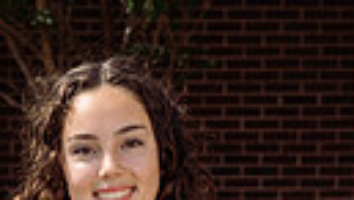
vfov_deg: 4.8
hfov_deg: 8.8
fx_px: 2294
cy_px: 564
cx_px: 99
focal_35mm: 244
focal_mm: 67
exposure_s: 1/250
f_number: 9
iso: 125
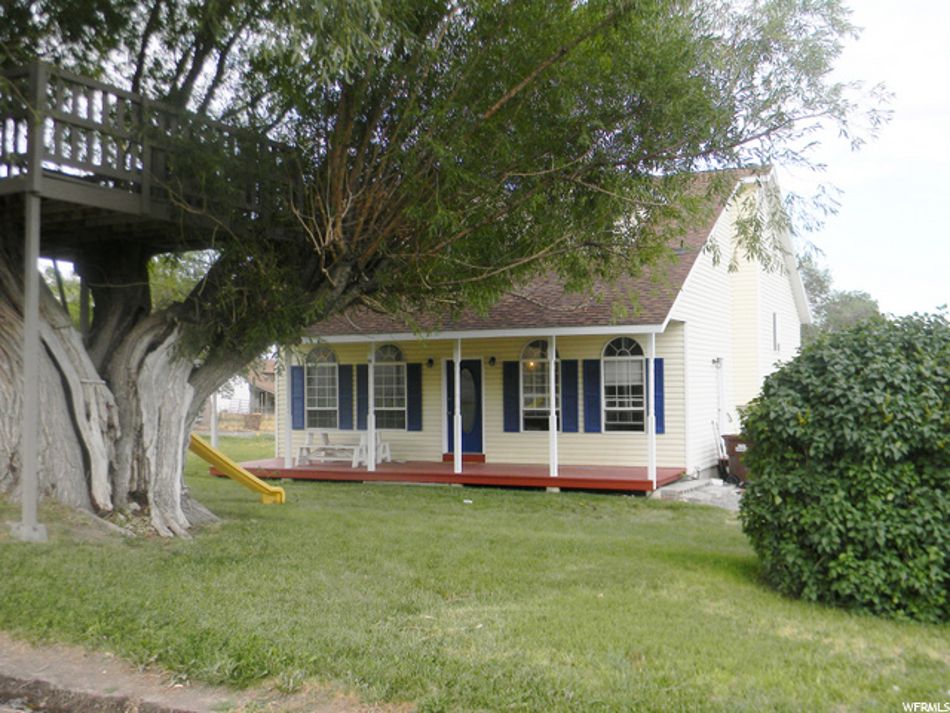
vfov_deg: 39.7
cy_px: 356
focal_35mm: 36
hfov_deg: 51.4
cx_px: 475
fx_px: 988
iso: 80
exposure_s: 1/243
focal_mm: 6.4
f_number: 3.7
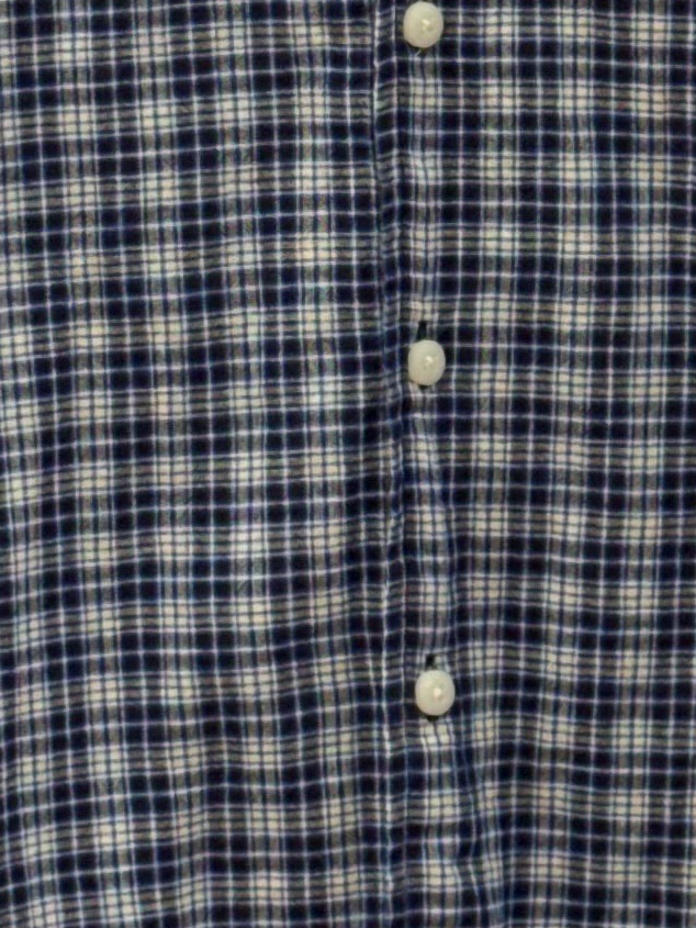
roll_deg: +0.1
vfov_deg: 8.6
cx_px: 447
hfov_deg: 6.5
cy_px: 197
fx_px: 6138
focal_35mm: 229
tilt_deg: -6.0
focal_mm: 6.76
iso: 50
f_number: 1.78
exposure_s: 1/219
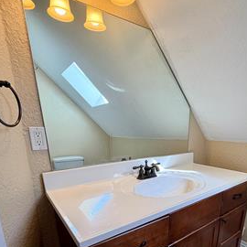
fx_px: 178
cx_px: 146
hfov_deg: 69.0
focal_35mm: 22
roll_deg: -0.5
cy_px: 185
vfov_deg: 65.4
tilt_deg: -15.8
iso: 50
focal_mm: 2.22
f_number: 2.2
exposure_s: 1/120
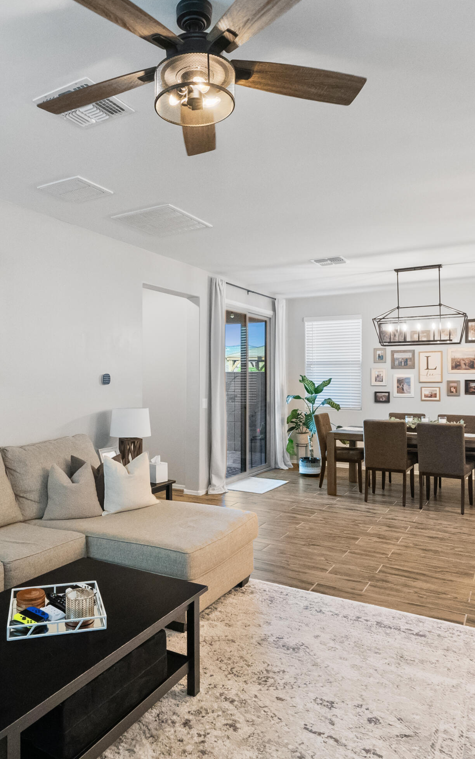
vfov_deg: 72.5
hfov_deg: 48.8
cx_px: 175
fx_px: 518
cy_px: 374
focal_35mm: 25
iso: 12800
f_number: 8
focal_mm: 16
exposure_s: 1/20
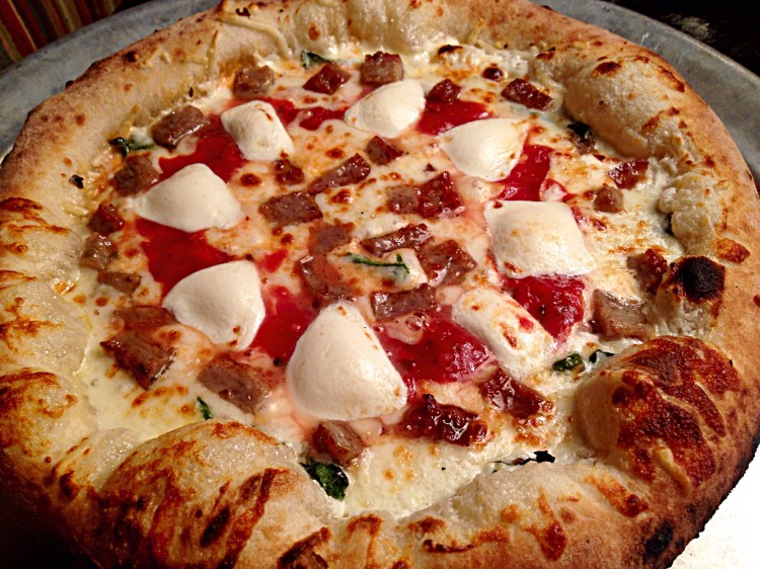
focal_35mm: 33
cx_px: 380
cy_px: 284
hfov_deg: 55.4
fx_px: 724
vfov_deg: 42.9
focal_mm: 4.12
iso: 50
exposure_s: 1/20
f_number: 2.4
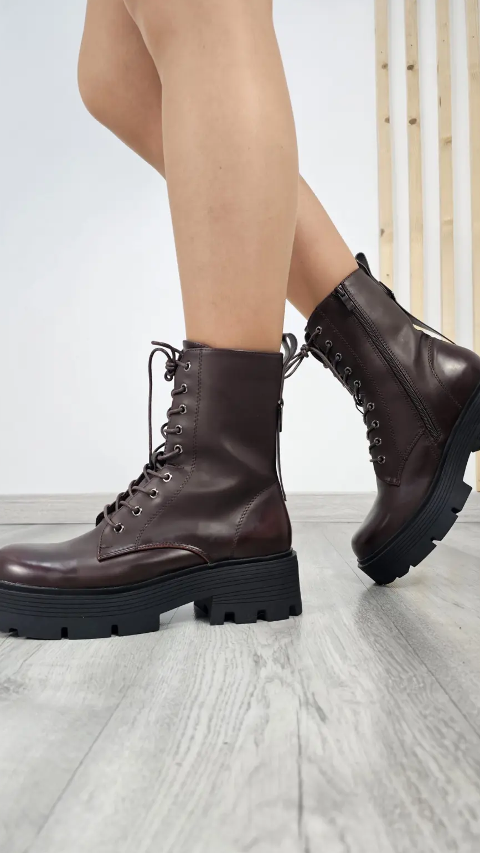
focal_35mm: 26
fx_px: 588
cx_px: 253
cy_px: 440
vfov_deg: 71.9
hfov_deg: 44.4
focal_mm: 6.3
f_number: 1.7
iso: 100
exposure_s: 1/100
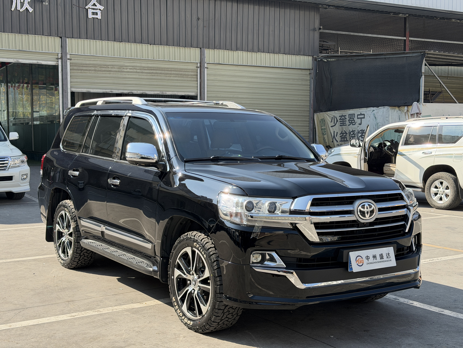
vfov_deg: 30.3
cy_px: 174
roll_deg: +0.5
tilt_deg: -3.6
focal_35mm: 48
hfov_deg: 39.7
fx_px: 642
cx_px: 232
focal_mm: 6.76
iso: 100
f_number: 1.78
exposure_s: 1/2033
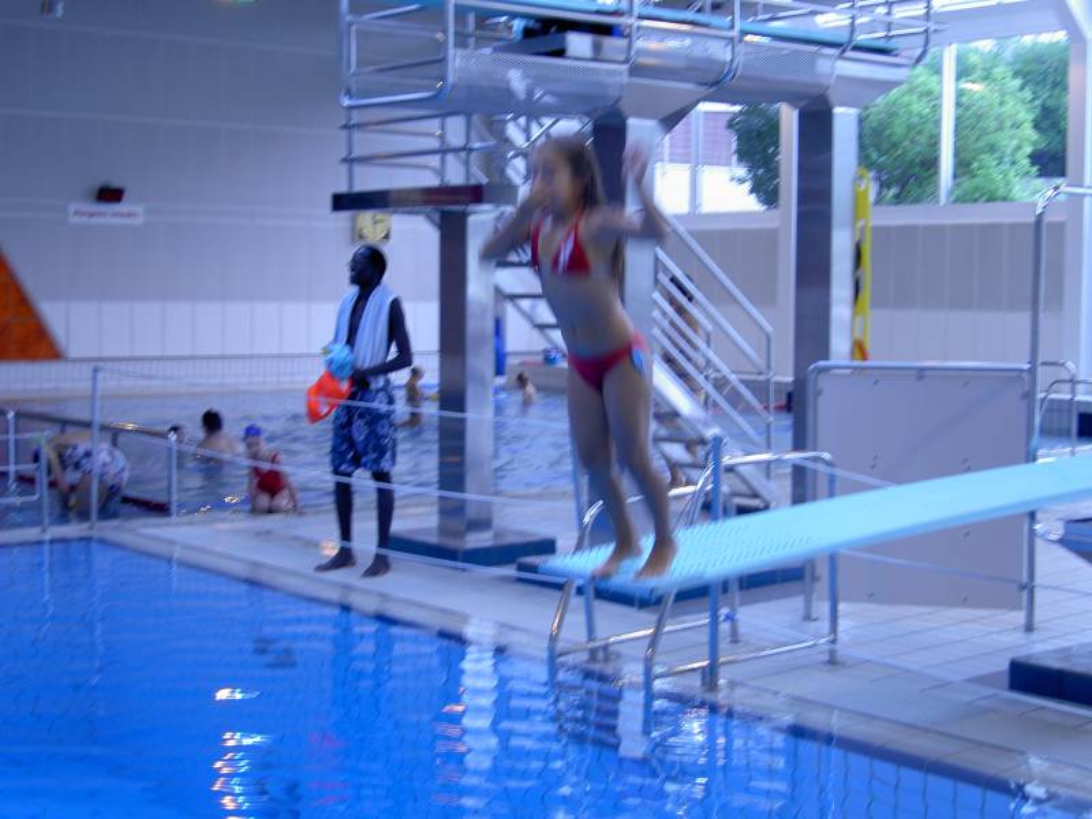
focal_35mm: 55
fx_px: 1735
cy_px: 410
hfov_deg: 34.9
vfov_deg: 26.6
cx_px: 546
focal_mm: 11.3
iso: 100
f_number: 3.3
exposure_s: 1/50
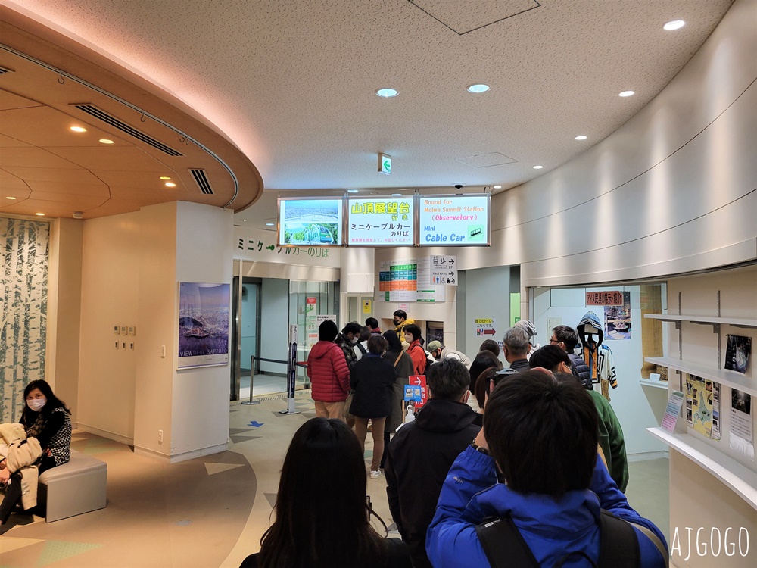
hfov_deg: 67.3
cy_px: 284
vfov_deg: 53.1
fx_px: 569
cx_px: 378
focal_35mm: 26
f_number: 1.8
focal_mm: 5.4
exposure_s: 1/100
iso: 125
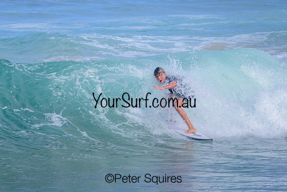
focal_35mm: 558
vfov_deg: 2.5
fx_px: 4446
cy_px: 61
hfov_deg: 3.7
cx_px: 147
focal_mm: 410
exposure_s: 1/2000
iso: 560
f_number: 11
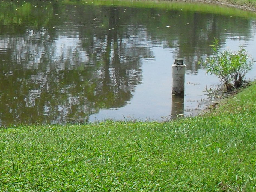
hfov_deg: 16.1
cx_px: -125
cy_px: 16
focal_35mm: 112
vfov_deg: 13.1
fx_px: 828
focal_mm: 6.3
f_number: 8.4
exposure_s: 1/180
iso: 100
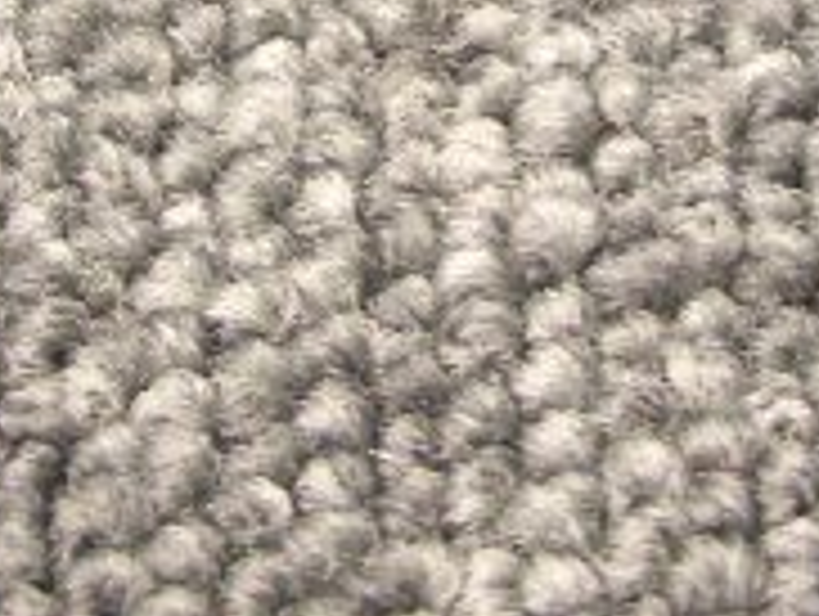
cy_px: -387
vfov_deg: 11.4
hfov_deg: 15.9
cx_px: 580
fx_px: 2914
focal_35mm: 123
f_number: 2.6
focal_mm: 5.8
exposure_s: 1/8
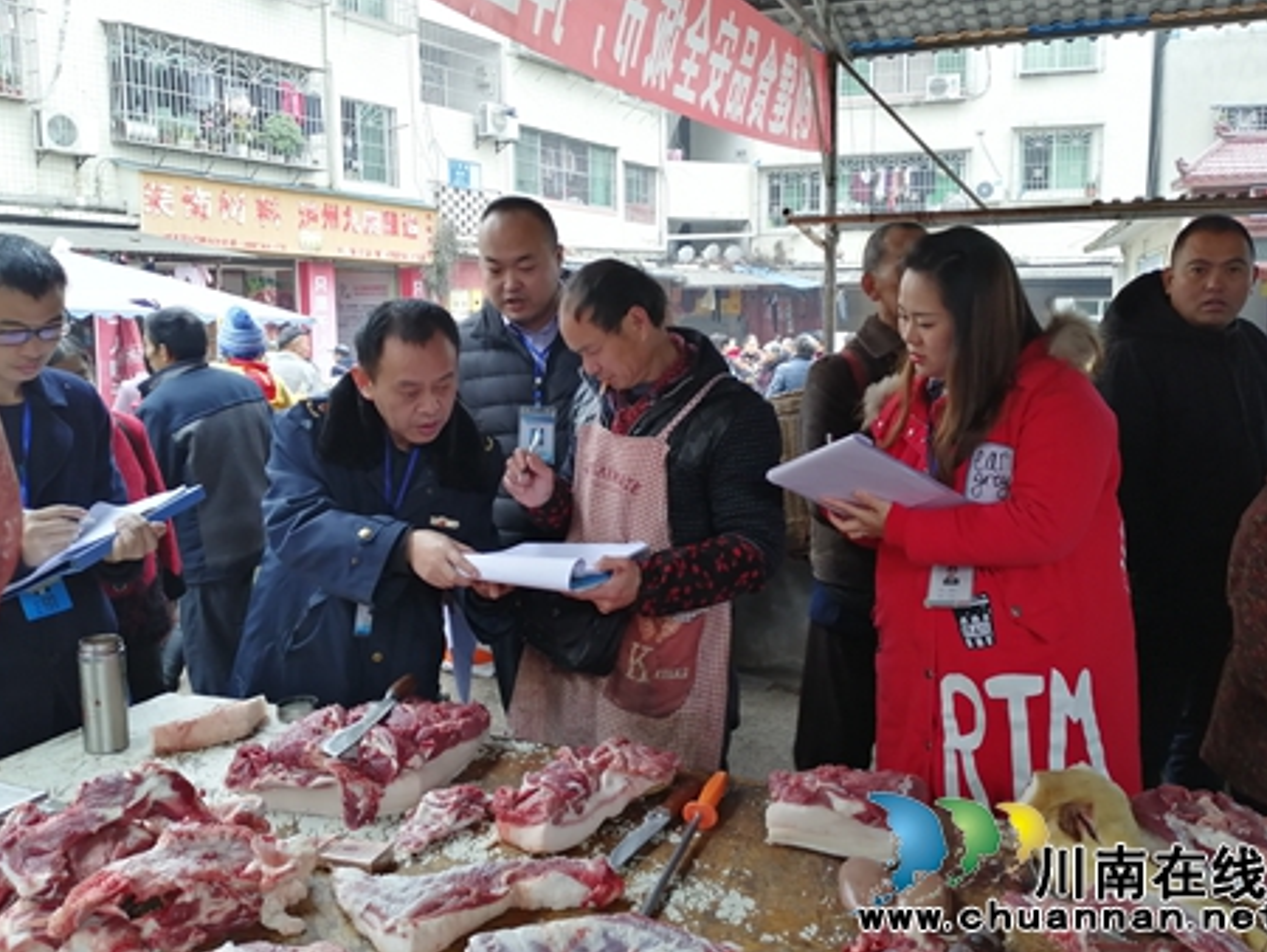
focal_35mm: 30
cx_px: 662
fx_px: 1099
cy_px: 452
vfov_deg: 46.8
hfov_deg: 59.9
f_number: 1.8
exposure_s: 1/33.3
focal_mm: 3.88
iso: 200
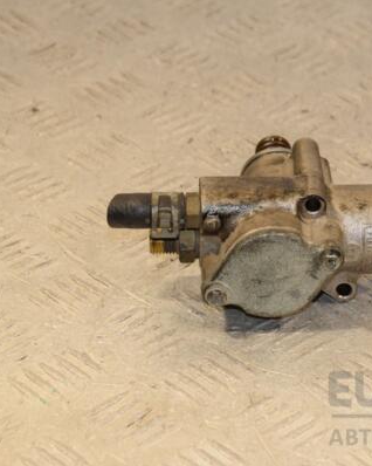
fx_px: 2631
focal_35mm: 191
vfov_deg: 10.1
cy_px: 233
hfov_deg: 8.1
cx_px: 306
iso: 800
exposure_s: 1/200
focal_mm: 90
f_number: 8
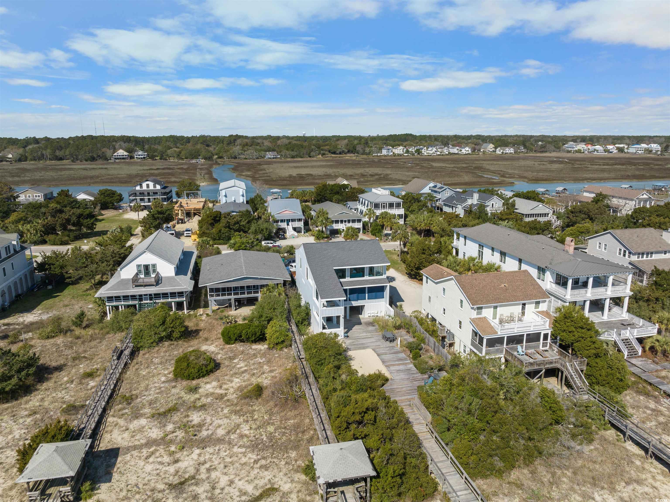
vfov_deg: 56.8
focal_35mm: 24
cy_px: 251
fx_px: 464
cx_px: 335
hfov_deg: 71.6
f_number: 5.6
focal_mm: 12.29
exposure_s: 1/160
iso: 200
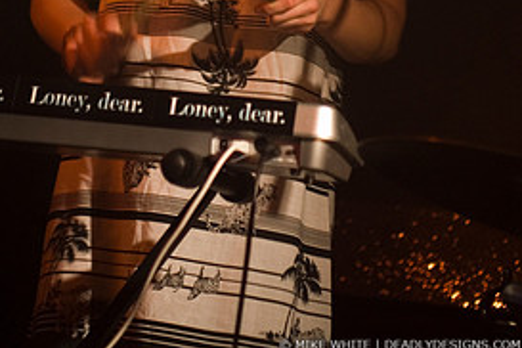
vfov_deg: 7.9
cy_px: -76
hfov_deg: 11.9
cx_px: 240
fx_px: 2508
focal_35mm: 173
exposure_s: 1/30
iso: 800
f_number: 2.8
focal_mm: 70
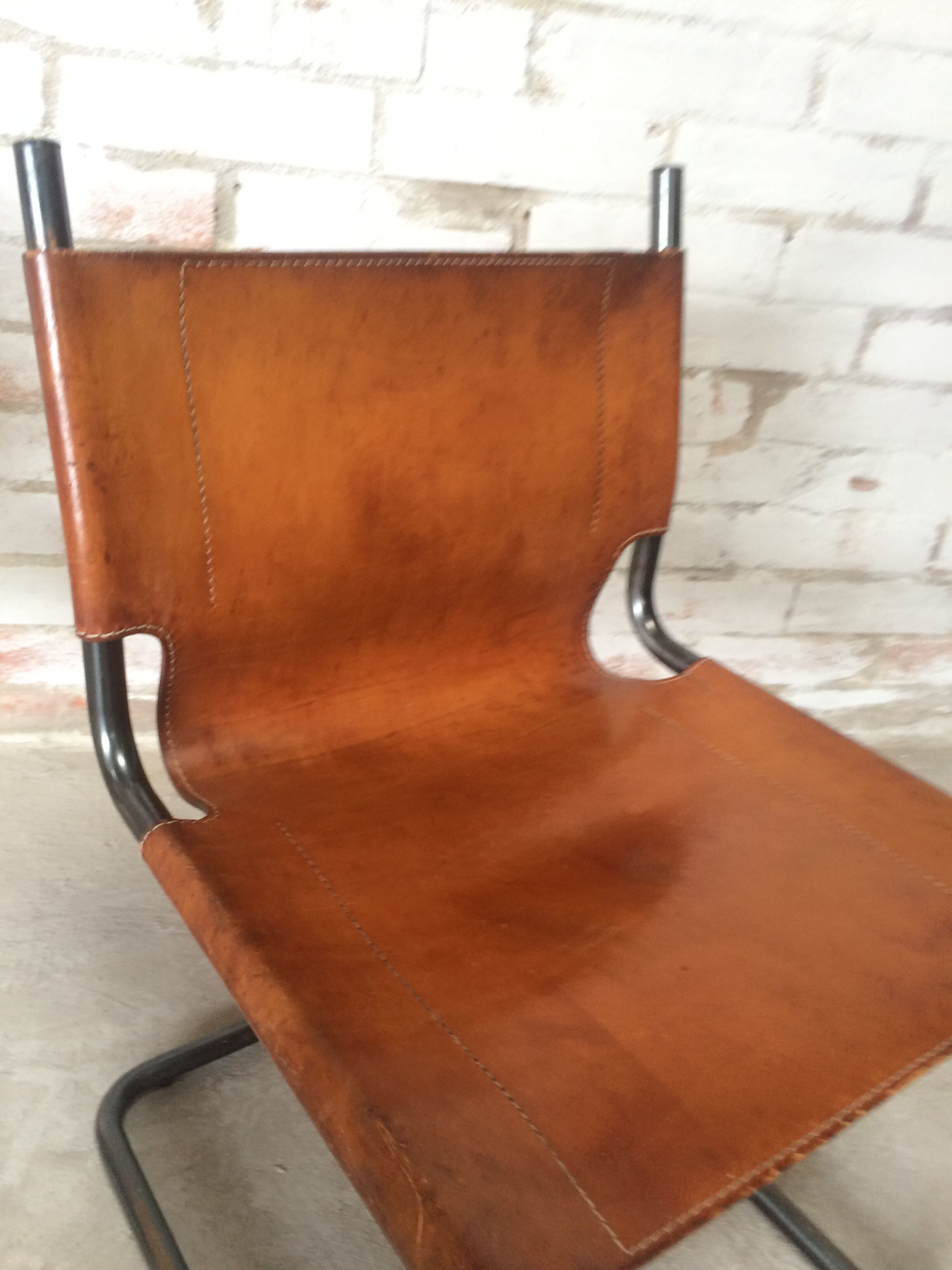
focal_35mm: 29
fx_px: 1063
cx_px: 476
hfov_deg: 48.2
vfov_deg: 61.7
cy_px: 635
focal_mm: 4.15
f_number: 2.2
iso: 64
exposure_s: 1/30
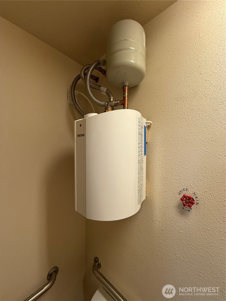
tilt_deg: -0.2
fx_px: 122
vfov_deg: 102.1
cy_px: 150
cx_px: 113
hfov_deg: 85.7
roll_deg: -0.6
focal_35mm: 14
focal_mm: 2.22
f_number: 2.2
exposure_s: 1/120
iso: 250
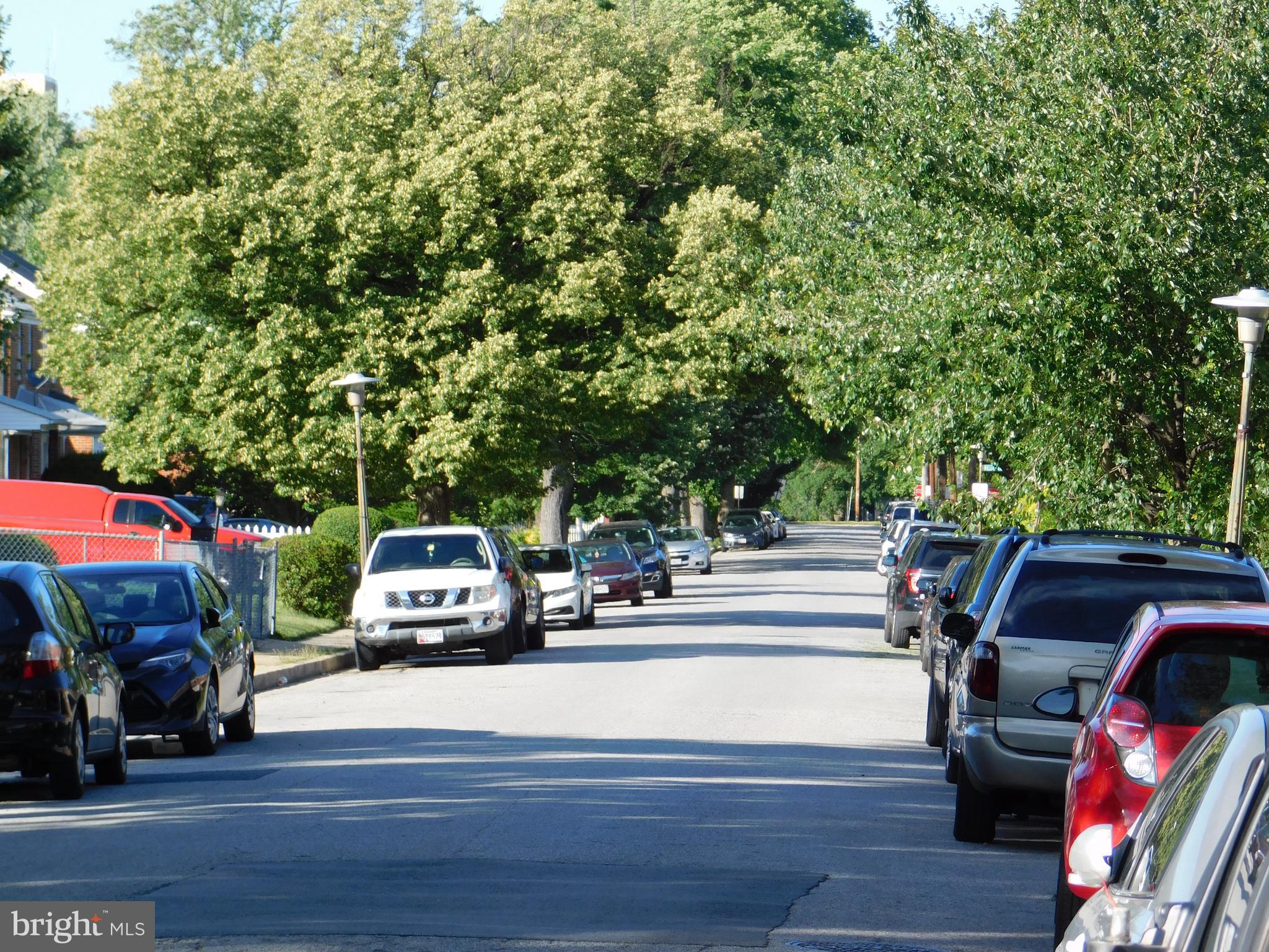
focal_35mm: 170
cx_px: 634
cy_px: 476
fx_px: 6232
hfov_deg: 11.6
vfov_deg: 8.7
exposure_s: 1/200
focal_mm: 30.1
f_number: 5.3
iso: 125
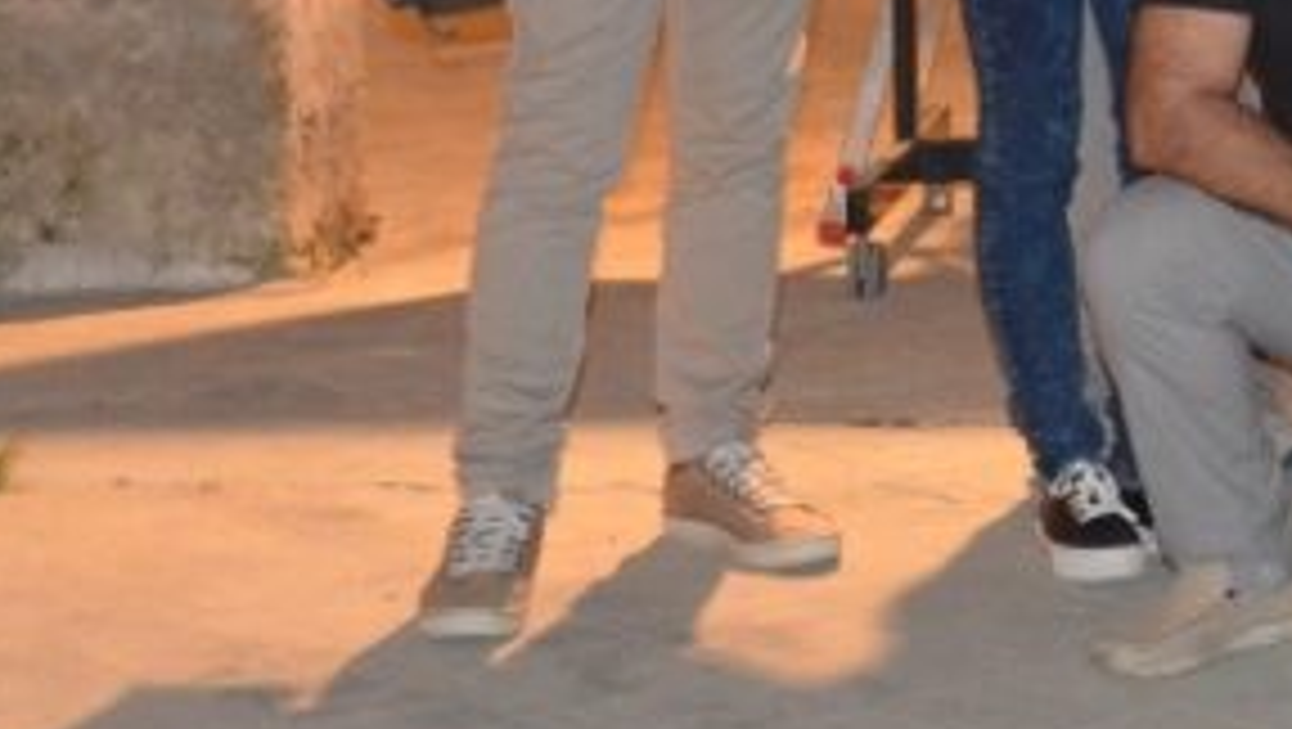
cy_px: -299
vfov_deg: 7.9
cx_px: 1702
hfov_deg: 13.7
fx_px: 5177
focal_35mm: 151
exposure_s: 1/60
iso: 5000
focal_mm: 36
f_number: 8
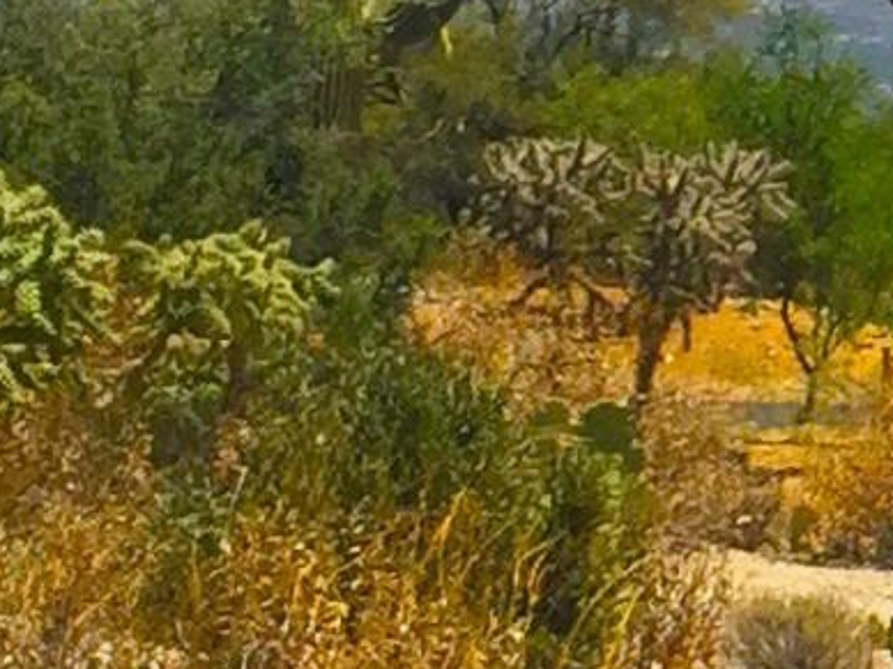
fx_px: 5779
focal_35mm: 224
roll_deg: +1.1
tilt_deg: +0.0
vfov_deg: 6.6
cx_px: 2041
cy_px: -28
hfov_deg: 8.2
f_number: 2.2
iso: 32
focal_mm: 4.15
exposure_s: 1/2825
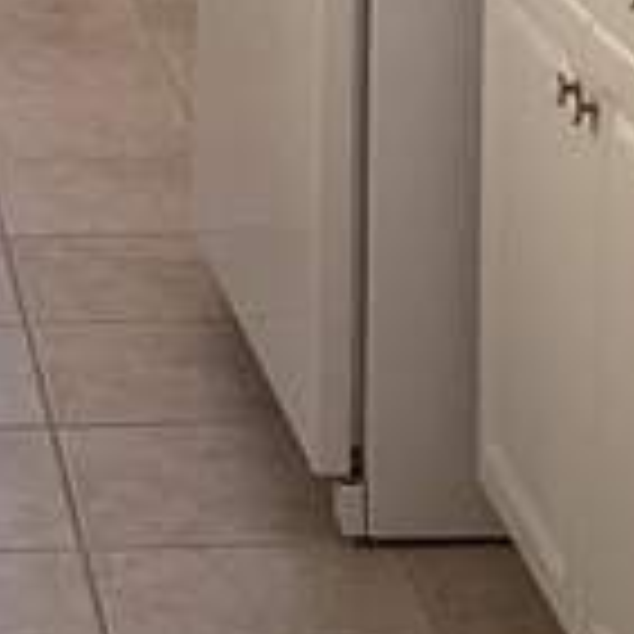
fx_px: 3233
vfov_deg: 10.5
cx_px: -18
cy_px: -544
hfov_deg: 11.1
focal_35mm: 156
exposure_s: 1/60
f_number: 2.4
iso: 64
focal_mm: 3.3
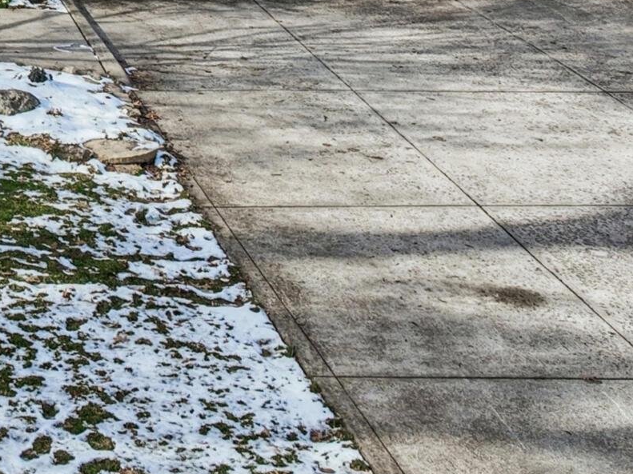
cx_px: -339
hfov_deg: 18.8
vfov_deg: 15.2
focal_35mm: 91
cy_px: -195
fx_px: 1664
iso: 120
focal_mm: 12.3
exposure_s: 1/2000
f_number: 2.8
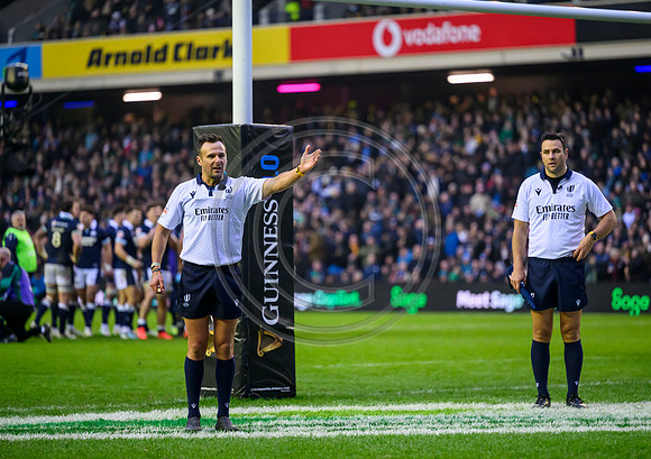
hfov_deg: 10.8
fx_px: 3432
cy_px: 235
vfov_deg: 7.7
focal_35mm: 186
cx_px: 353
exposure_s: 1/2000
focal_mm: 175
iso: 3200
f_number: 2.8
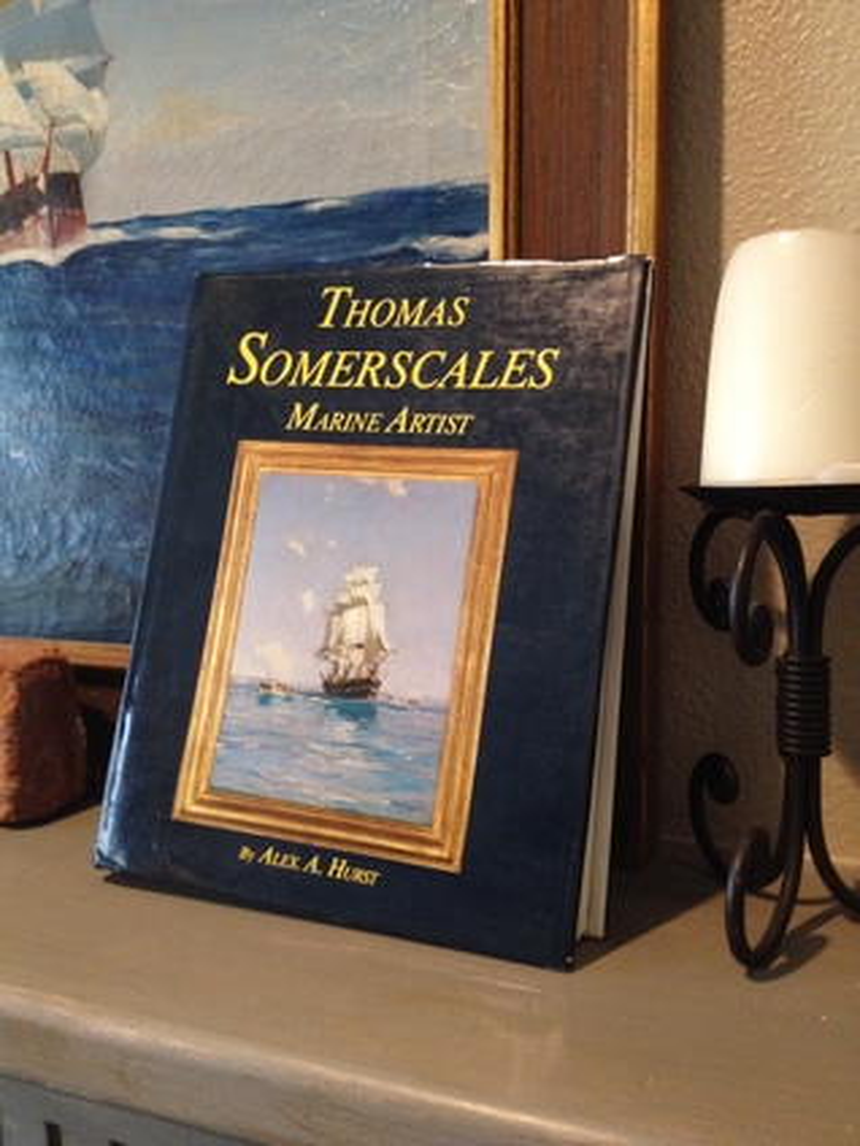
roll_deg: +0.1
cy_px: 573
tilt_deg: -7.1
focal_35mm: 35
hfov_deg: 40.7
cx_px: 430
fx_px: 1159
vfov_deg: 52.6
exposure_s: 1/20
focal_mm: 4.28
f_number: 2.4
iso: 250
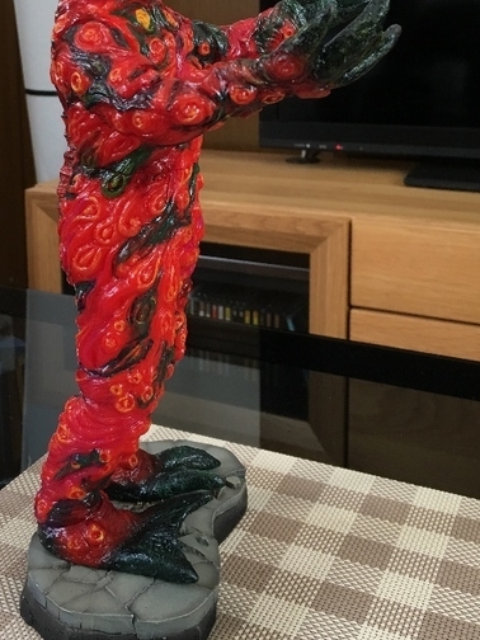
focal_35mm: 46
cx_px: 178
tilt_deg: -10.0
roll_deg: +1.3
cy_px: 173
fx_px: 850
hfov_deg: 31.4
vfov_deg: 40.3
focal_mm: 4.15
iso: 50
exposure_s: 1/15
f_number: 2.2
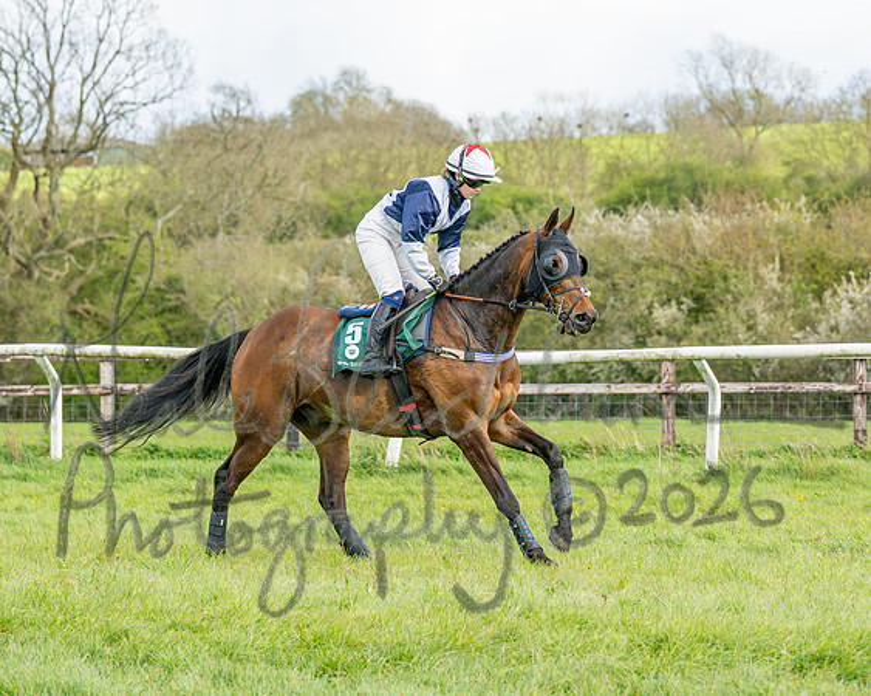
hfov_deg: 11.6
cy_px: 348
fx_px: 4297
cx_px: 438
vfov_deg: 9.3
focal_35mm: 167
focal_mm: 99
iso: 400
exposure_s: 1/2500
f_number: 4
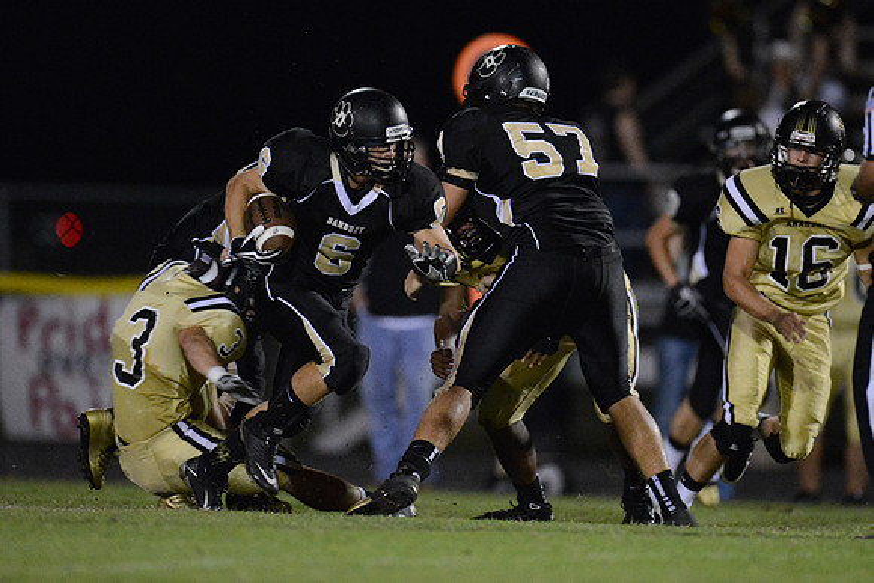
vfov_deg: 3.4
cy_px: 292
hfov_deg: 5.2
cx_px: 437
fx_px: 9713
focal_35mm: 400
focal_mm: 400
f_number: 2.8
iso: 12800
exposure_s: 1/640
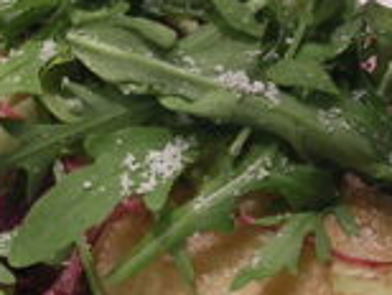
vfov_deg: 7.9
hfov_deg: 10.4
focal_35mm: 189
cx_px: 173
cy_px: 53
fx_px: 2144
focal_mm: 5.8
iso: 100
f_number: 2.8
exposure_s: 1/47.4
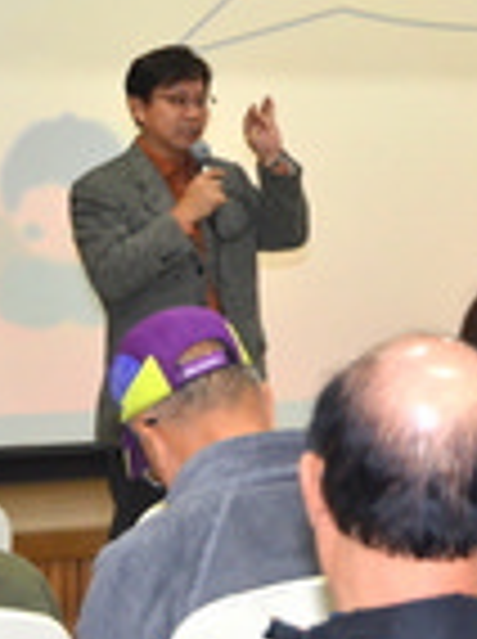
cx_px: 436
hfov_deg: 10.7
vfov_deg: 14.3
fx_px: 2543
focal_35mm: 138
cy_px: 196
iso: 800
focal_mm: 34
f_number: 4.5
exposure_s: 1/60
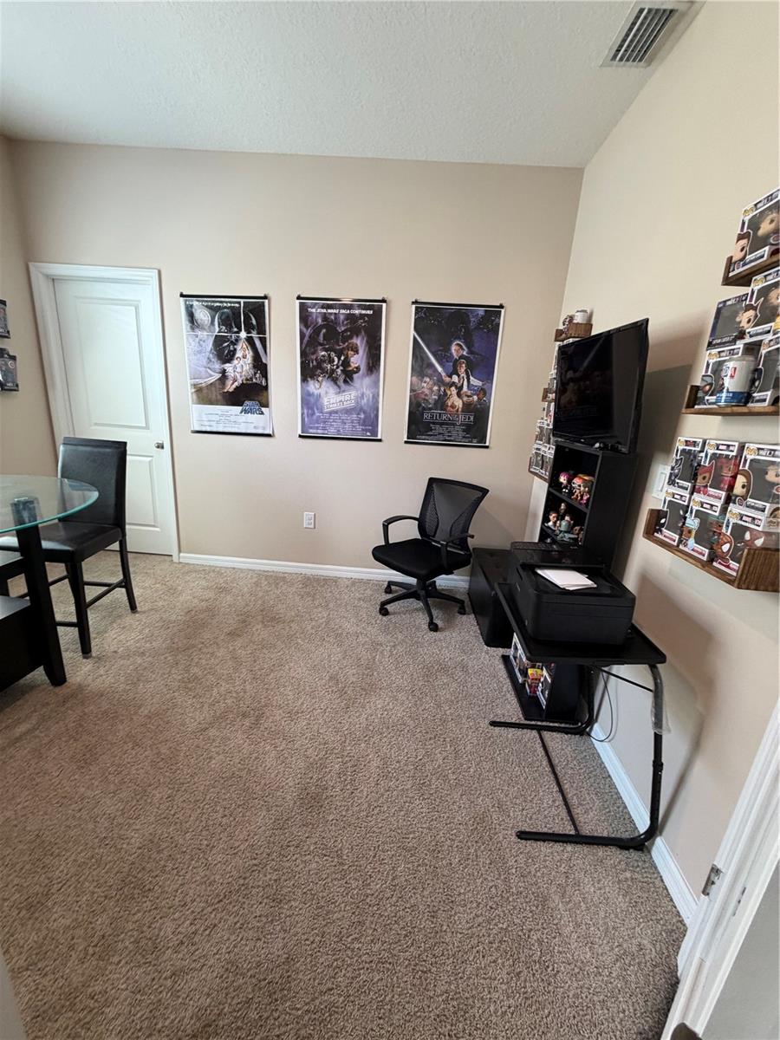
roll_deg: -3.6
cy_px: 520
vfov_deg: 102.1
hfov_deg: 85.7
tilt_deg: -15.1
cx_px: 390
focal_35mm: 14
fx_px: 421
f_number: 2.2
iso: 160
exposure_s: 1/60
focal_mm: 2.22
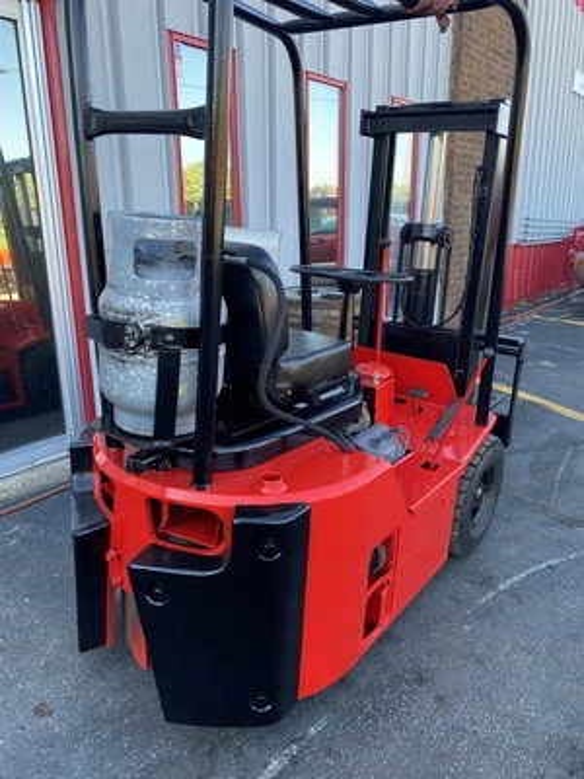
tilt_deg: -14.8
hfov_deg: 53.1
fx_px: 585
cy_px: 390
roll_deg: +0.5
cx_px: 292
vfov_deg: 67.3
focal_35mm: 26
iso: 32
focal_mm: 4.25
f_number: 1.8
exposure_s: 1/120
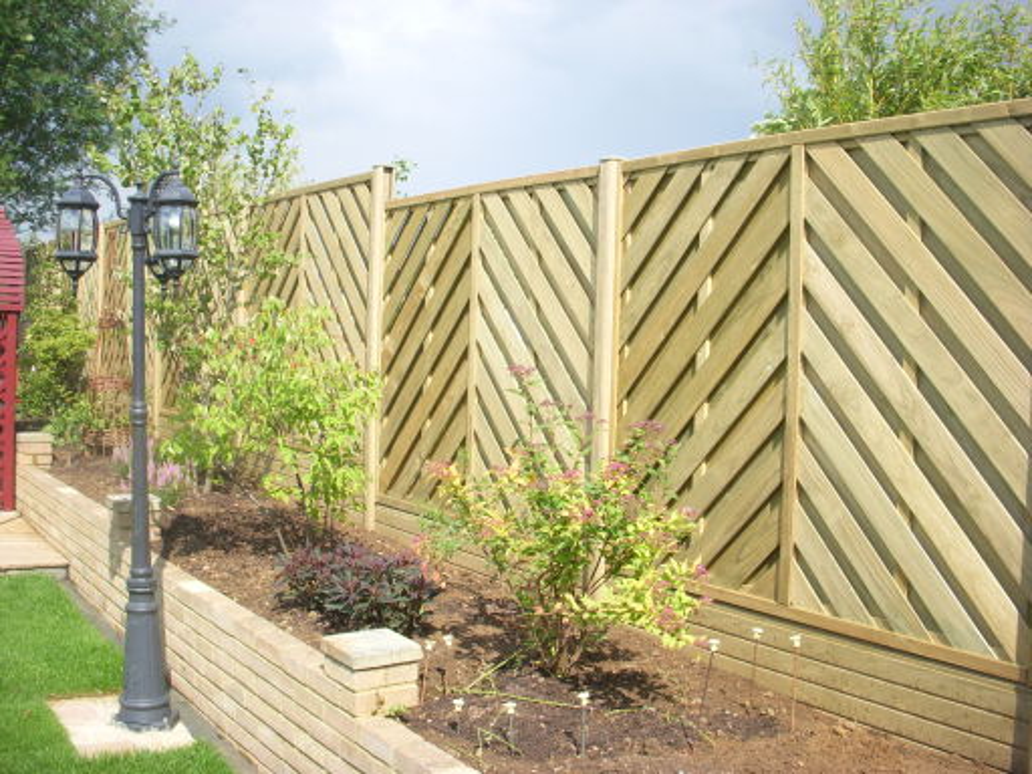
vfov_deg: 37.7
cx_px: 516
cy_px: 387
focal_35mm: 38
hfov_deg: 49.0
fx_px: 1133
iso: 100
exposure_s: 1/500
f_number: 3.3
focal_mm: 6.3
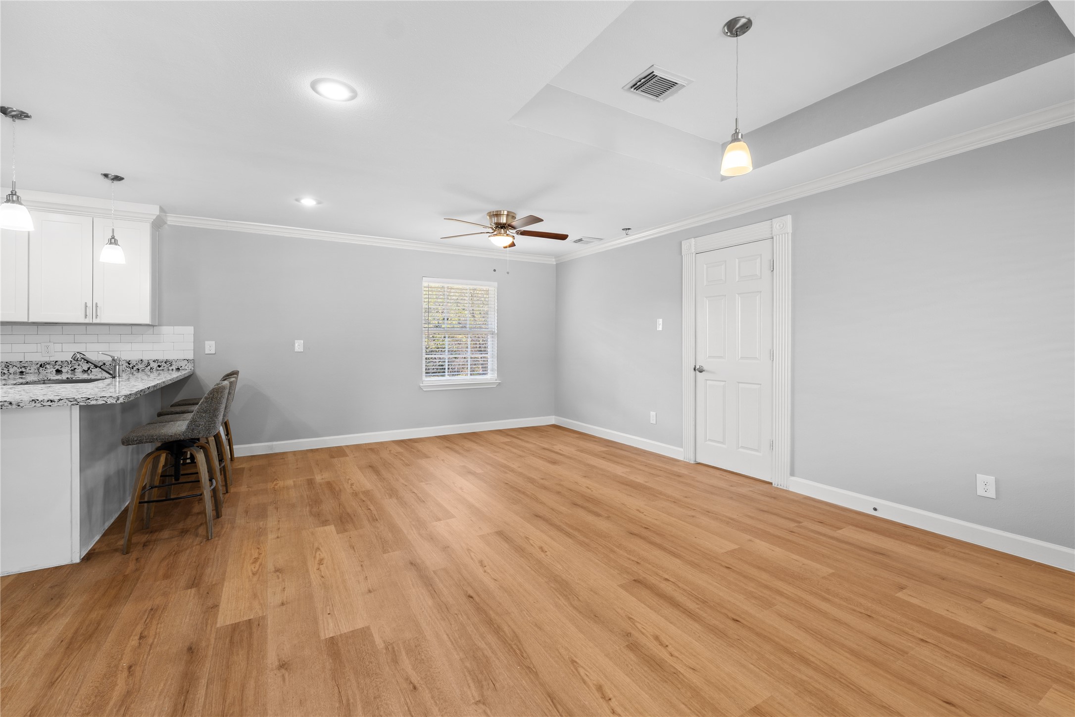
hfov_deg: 100.4
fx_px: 448
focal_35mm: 15
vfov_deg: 77.3
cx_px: 538
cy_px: 358
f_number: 8
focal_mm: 10
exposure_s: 4
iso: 100
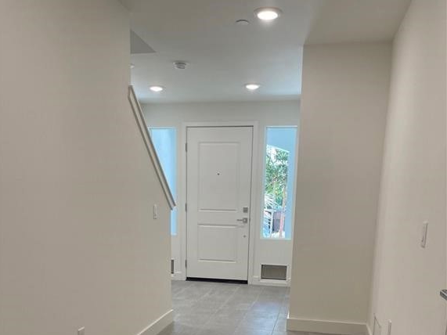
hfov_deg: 52.6
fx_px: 452
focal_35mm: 35
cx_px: 222
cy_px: 294
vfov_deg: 38.2
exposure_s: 1/120
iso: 80
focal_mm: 5.1
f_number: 1.6
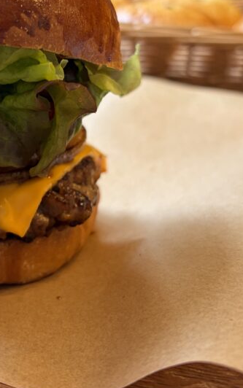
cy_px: 137
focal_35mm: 53
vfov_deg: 37.8
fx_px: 561
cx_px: 41
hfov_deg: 24.0
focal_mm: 5.96
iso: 100
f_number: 1.6
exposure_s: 1/121
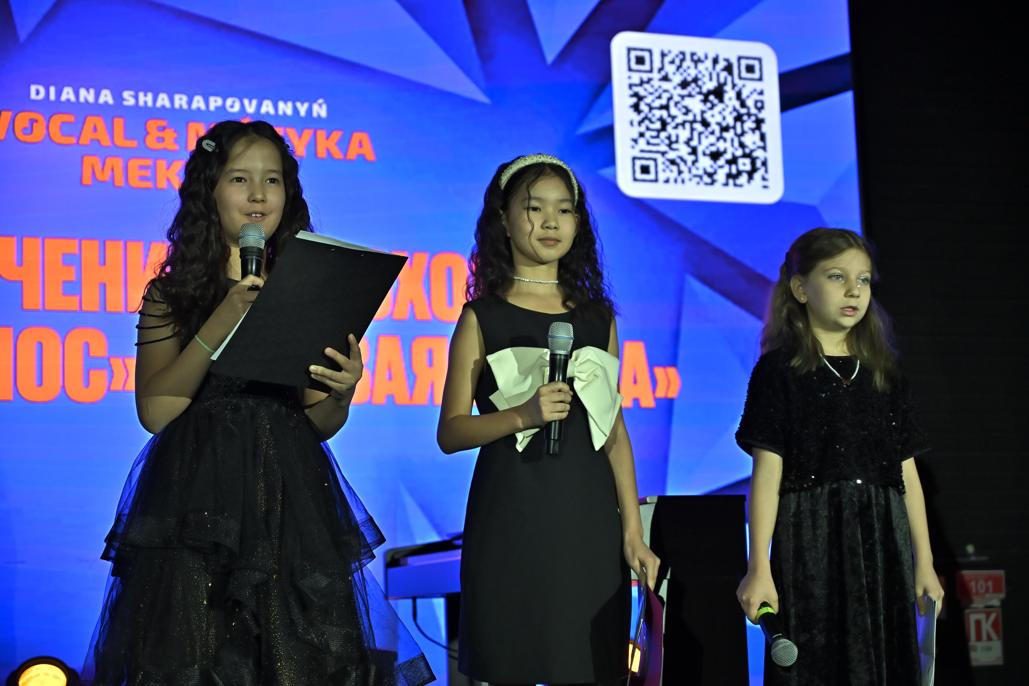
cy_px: 343
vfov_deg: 19.5
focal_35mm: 70
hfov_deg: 28.8
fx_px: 2001
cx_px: 514
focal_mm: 70
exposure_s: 1/320
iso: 2000
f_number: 4
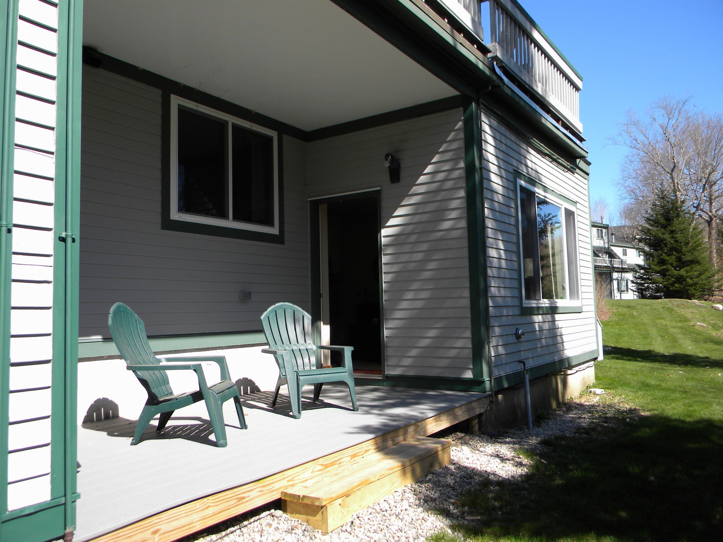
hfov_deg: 63.4
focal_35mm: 28
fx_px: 585
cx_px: 362
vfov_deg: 49.7
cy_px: 271
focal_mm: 5
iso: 80
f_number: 3.5
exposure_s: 1/440
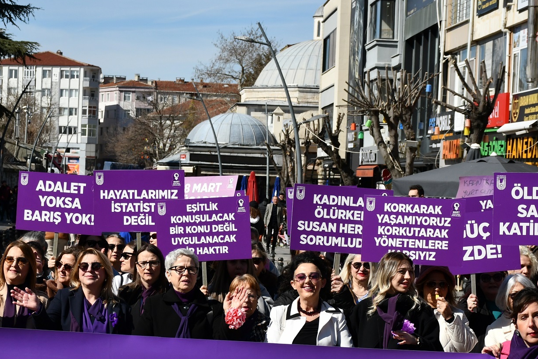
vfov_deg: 13.1
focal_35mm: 104
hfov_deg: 19.6
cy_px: 260
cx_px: 206
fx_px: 1554
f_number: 5.6
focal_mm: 45
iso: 320
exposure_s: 1/2500
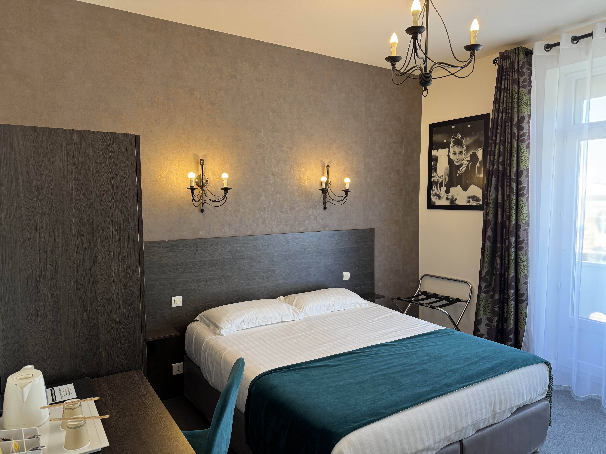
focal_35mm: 24
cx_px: 303
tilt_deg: -4.3
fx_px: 420
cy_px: 227
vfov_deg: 56.8
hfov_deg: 71.6
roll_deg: +0.2
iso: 160
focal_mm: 6.76
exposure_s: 1/100
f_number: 1.78
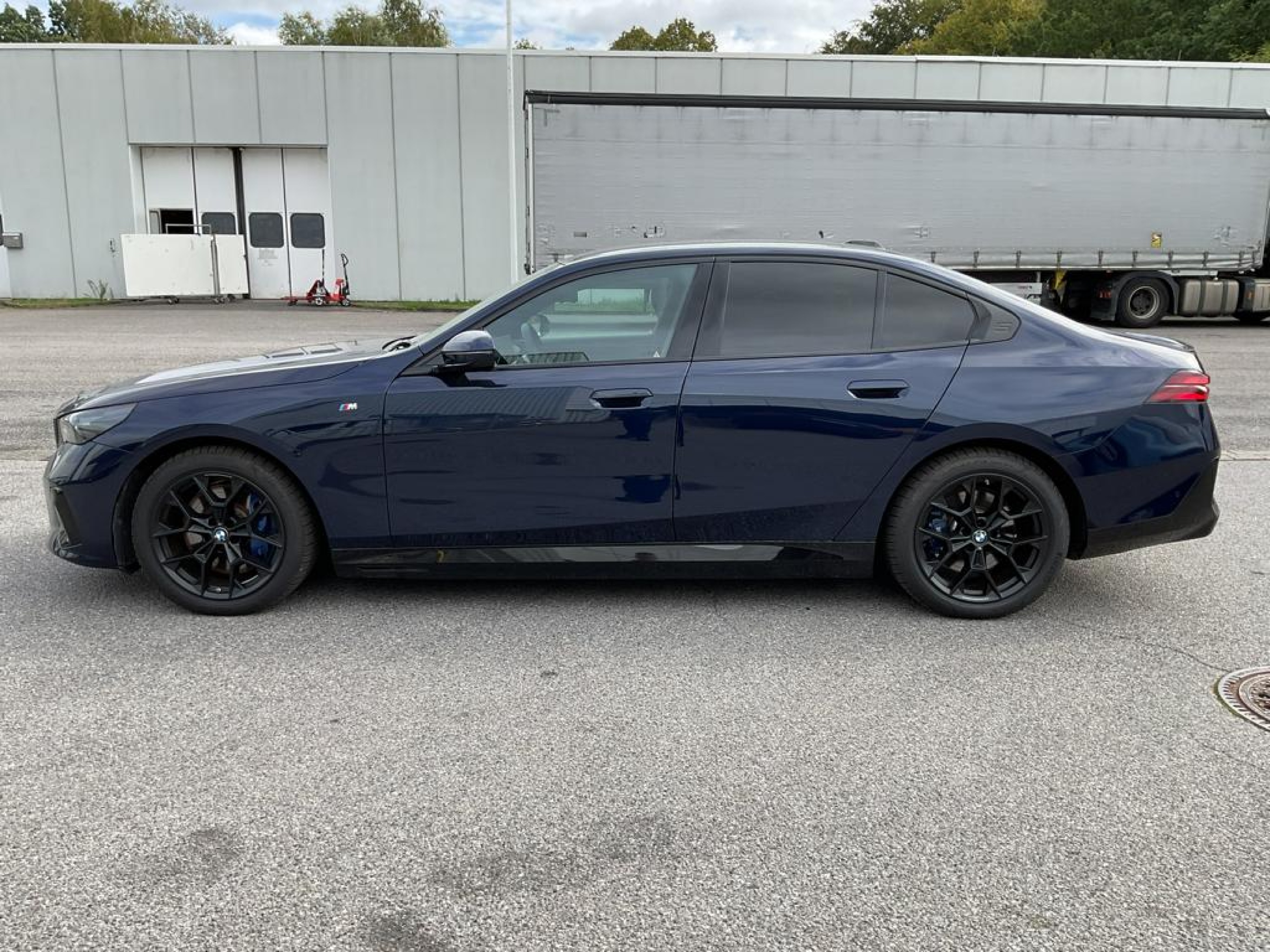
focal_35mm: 29
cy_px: 476
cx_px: 635
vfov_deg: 48.2
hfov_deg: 61.7
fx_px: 1064
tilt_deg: -9.9
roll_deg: -1.9
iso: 16
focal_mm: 3
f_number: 1.8
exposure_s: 1/770
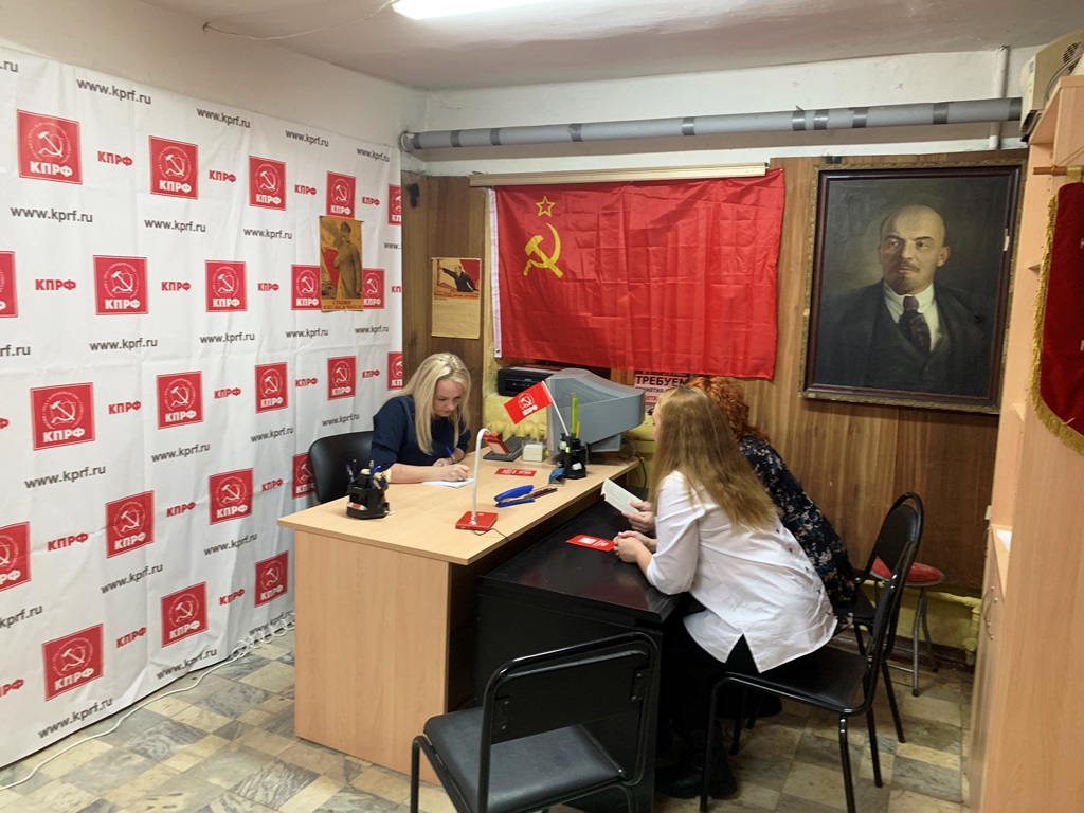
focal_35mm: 26
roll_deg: -2.3
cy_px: 406
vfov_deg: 53.1
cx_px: 542
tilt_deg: -9.0
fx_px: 814
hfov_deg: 67.3
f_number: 1.8
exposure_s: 1/50
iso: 160
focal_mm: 4.25
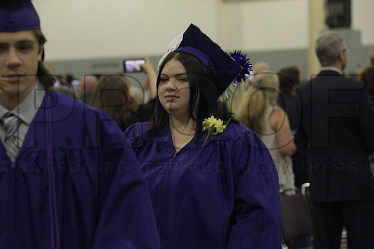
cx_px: 187
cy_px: 124
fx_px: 1205
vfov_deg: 11.8
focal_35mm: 116
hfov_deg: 17.6
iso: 3200
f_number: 5.6
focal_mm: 116
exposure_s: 1/200
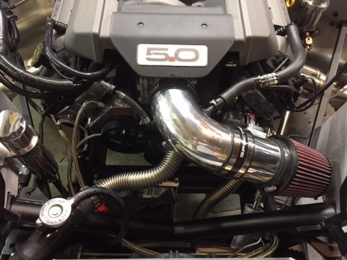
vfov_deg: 48.2
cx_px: 174
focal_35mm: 29
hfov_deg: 61.7
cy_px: 130
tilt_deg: -61.3
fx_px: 291
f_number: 2.2
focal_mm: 4.15
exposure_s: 1/25
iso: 250
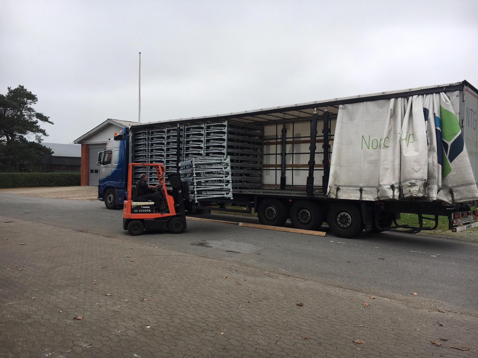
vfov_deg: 48.2
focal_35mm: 29
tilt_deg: +0.1
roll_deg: -1.8
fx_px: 400
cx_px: 239
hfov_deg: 61.7
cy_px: 179
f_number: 2.2
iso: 25
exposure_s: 1/663
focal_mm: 4.15
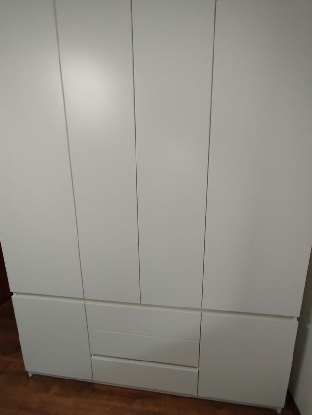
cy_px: 208
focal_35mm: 15
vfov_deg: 98.2
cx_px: 156
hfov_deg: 81.8
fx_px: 180
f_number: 2.2
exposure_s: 1/33
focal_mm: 1.65
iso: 160
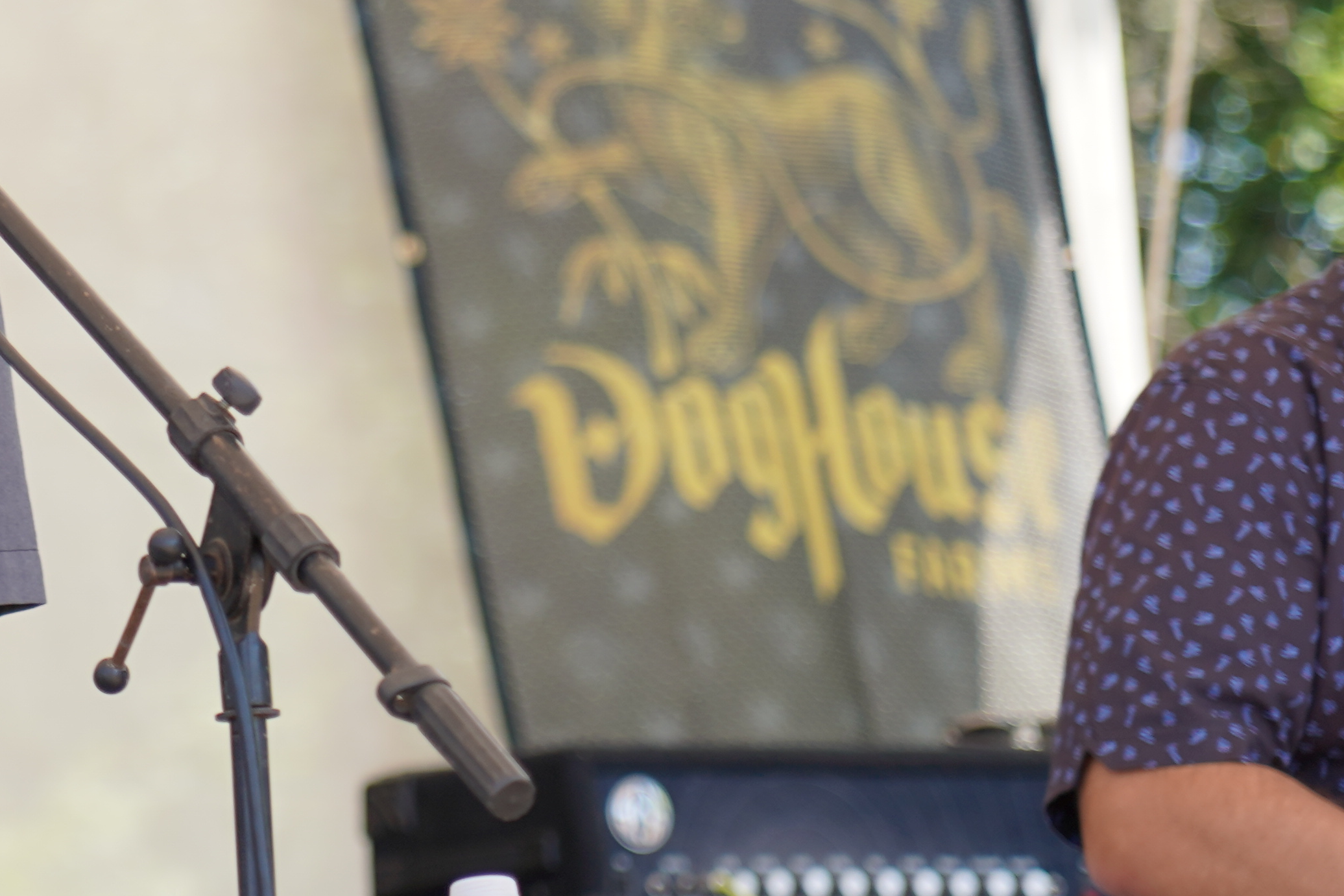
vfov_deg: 4.5
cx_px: -522
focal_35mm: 304
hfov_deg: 6.7
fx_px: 11350
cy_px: -72
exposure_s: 1/200
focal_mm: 105
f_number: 4
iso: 100
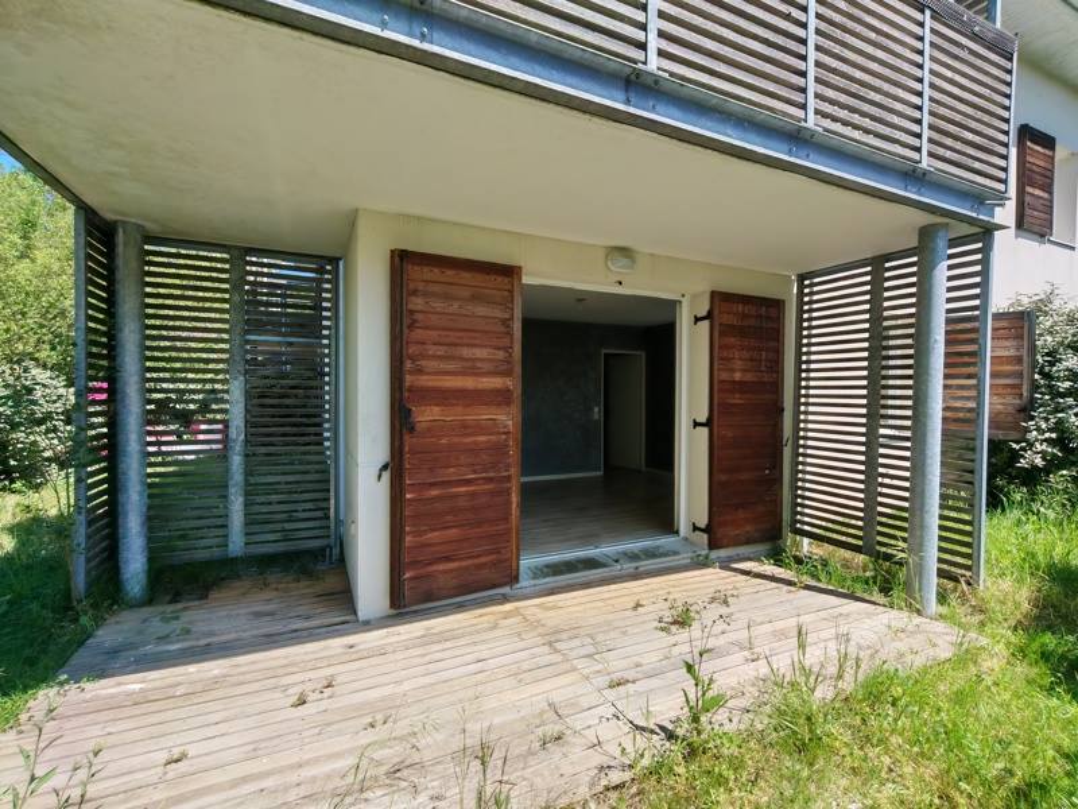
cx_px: 539
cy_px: 404
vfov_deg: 78.1
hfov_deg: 94.5
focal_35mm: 16
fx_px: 498
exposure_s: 1/1200
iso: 50
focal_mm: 1.96
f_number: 2.2
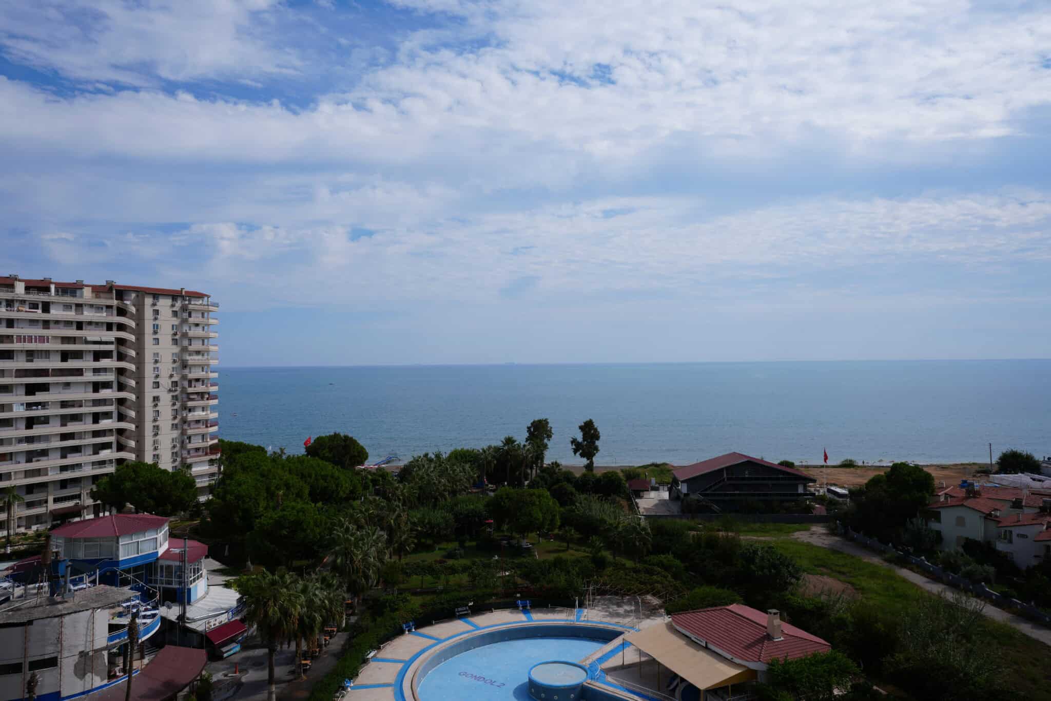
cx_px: 526
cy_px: 350
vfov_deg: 49.5
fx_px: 759
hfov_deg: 69.4
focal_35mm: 26
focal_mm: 26
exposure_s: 1/400
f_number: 10
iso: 100
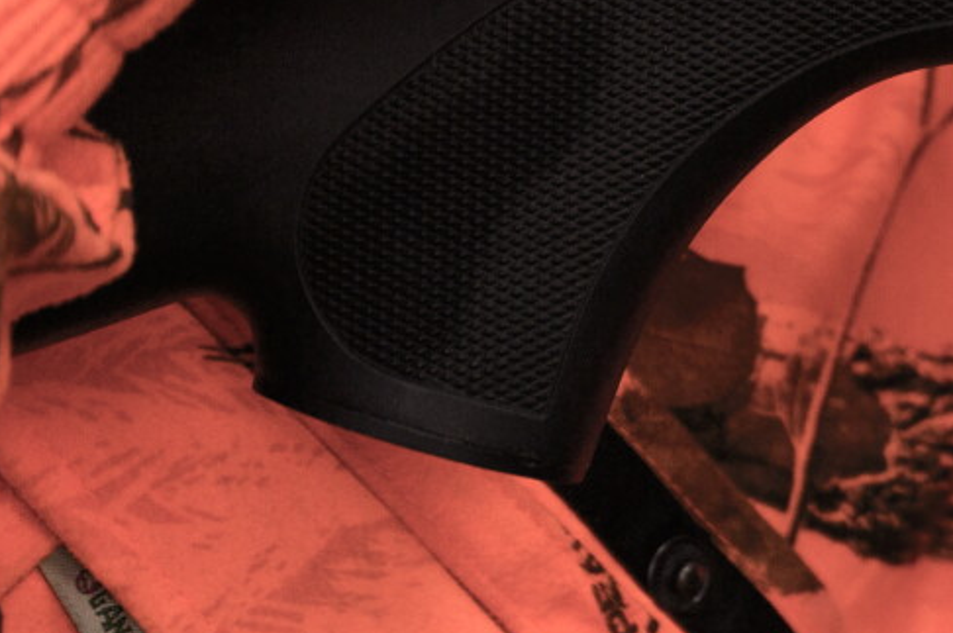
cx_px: 1630
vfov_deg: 5.4
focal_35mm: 251
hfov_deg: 8.0
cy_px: -369
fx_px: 6638
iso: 640
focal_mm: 61
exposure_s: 1/2500
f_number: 4
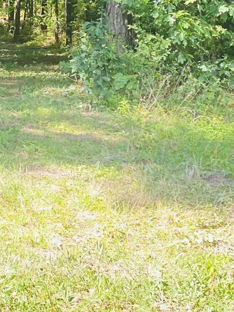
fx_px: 1434
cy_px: 12
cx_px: -22
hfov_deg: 9.2
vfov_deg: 12.3
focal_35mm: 159
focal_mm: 6
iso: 40
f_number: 2
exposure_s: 1/122
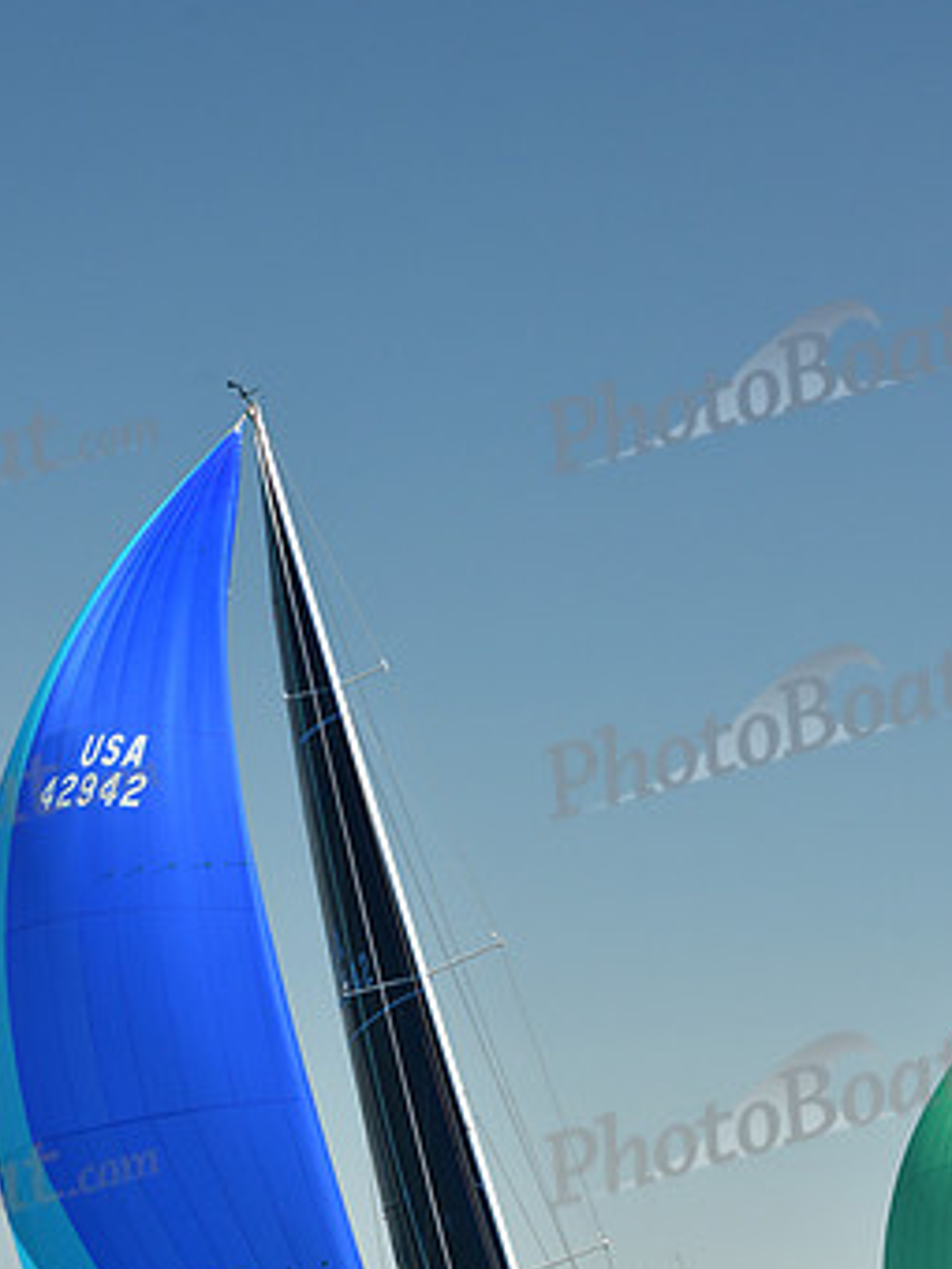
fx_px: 5537
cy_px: 970
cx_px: 353
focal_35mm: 151
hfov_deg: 9.8
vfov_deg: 13.0
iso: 320
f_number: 7.1
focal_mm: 92
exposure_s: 1/640
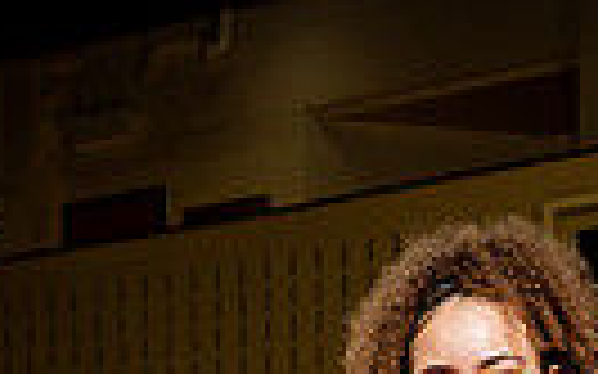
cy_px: 1000
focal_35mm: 152
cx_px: 499
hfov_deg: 13.7
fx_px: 2476
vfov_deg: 7.8
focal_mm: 44
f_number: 5.6
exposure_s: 1/250
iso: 400
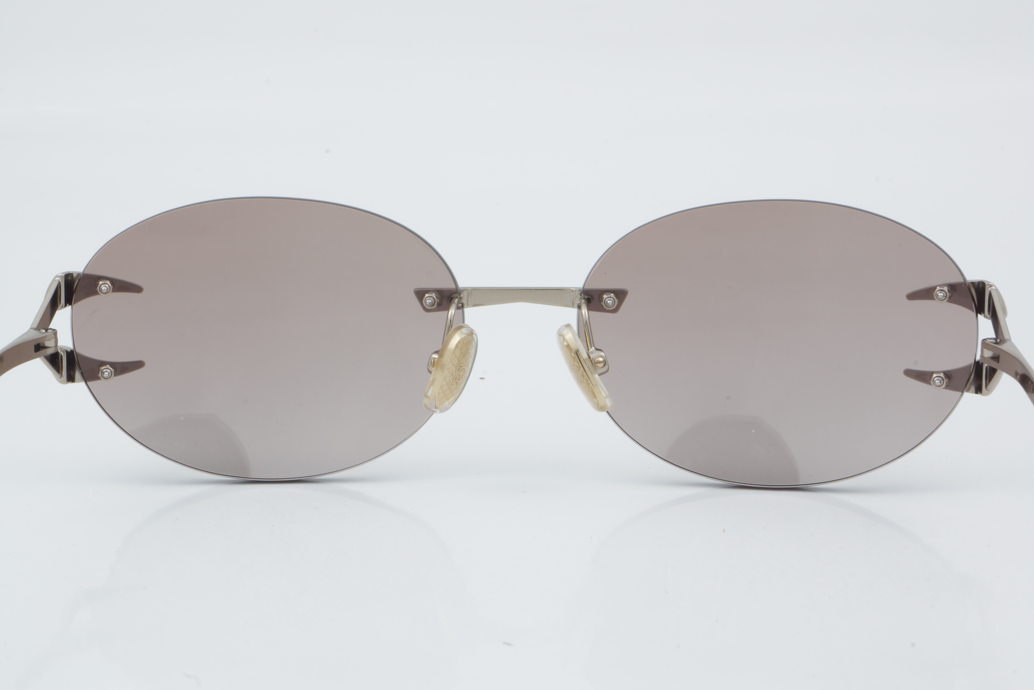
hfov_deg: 24.6
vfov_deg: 16.6
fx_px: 2369
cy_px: 345
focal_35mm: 82
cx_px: 517
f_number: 29
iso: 100
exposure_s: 1/3
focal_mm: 55
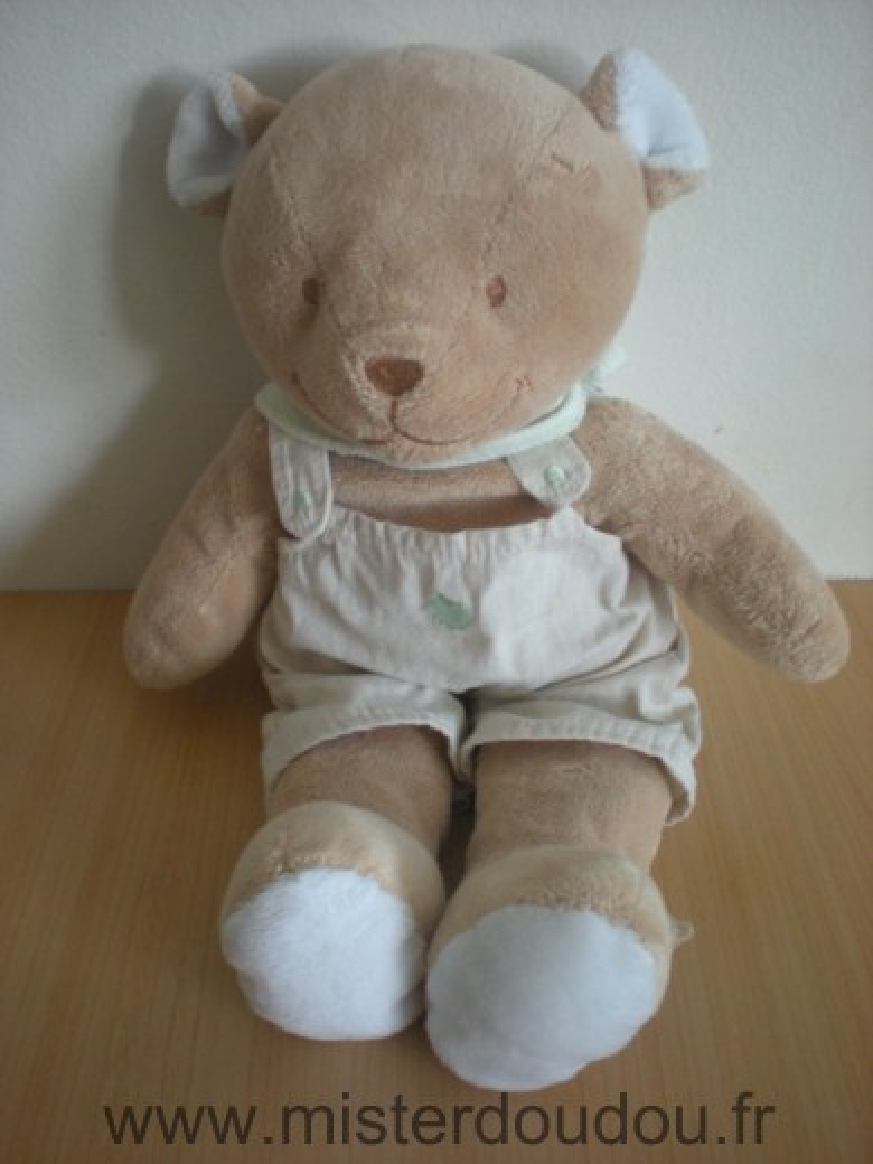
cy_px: 582
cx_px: 436
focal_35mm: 38
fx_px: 1278
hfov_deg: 37.7
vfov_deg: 49.0
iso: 200
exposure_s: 1/53.7
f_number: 3.1
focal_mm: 6.3
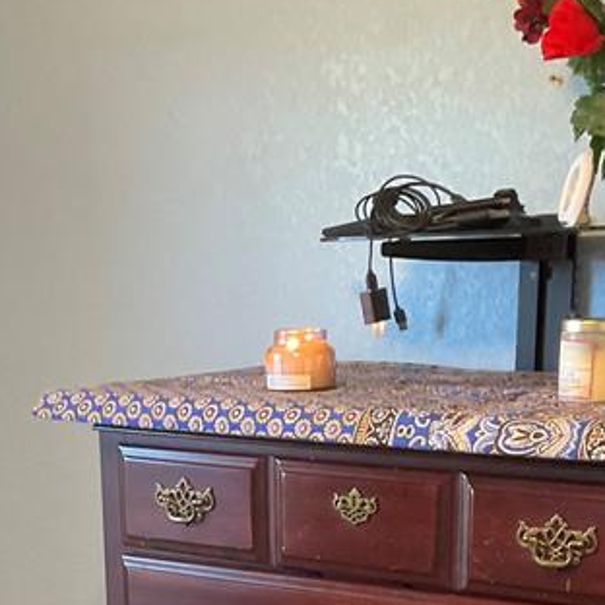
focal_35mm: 84
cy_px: 717
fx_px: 1661
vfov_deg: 19.5
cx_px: 211
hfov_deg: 20.6
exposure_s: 1/40
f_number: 1.8
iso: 200
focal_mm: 3
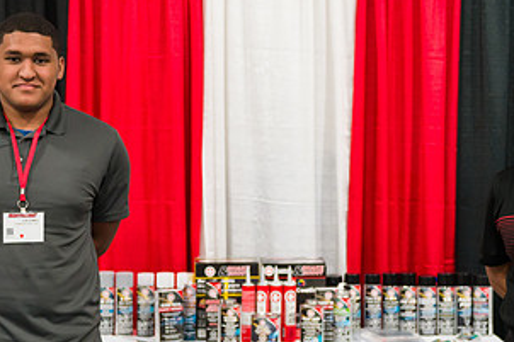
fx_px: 1042
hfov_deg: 27.7
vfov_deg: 18.6
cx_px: 274
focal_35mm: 73
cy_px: 199
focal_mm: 38
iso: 3200
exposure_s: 1/250
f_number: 3.2
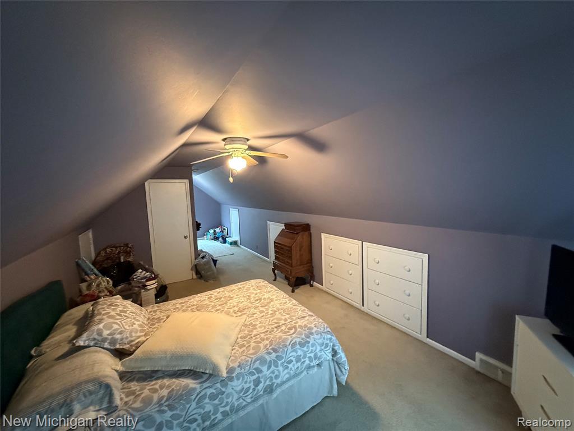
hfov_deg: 102.1
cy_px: 216
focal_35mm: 14
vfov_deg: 85.7
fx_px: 232
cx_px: 287
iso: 1000
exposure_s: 1/60
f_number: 2.2
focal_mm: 2.22
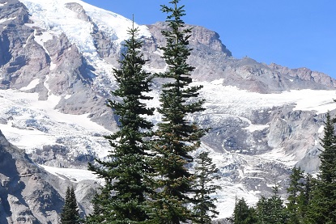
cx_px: -19
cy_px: 244
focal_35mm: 104
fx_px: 971
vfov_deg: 12.9
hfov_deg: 19.0
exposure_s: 1/125
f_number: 14
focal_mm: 24
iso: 200
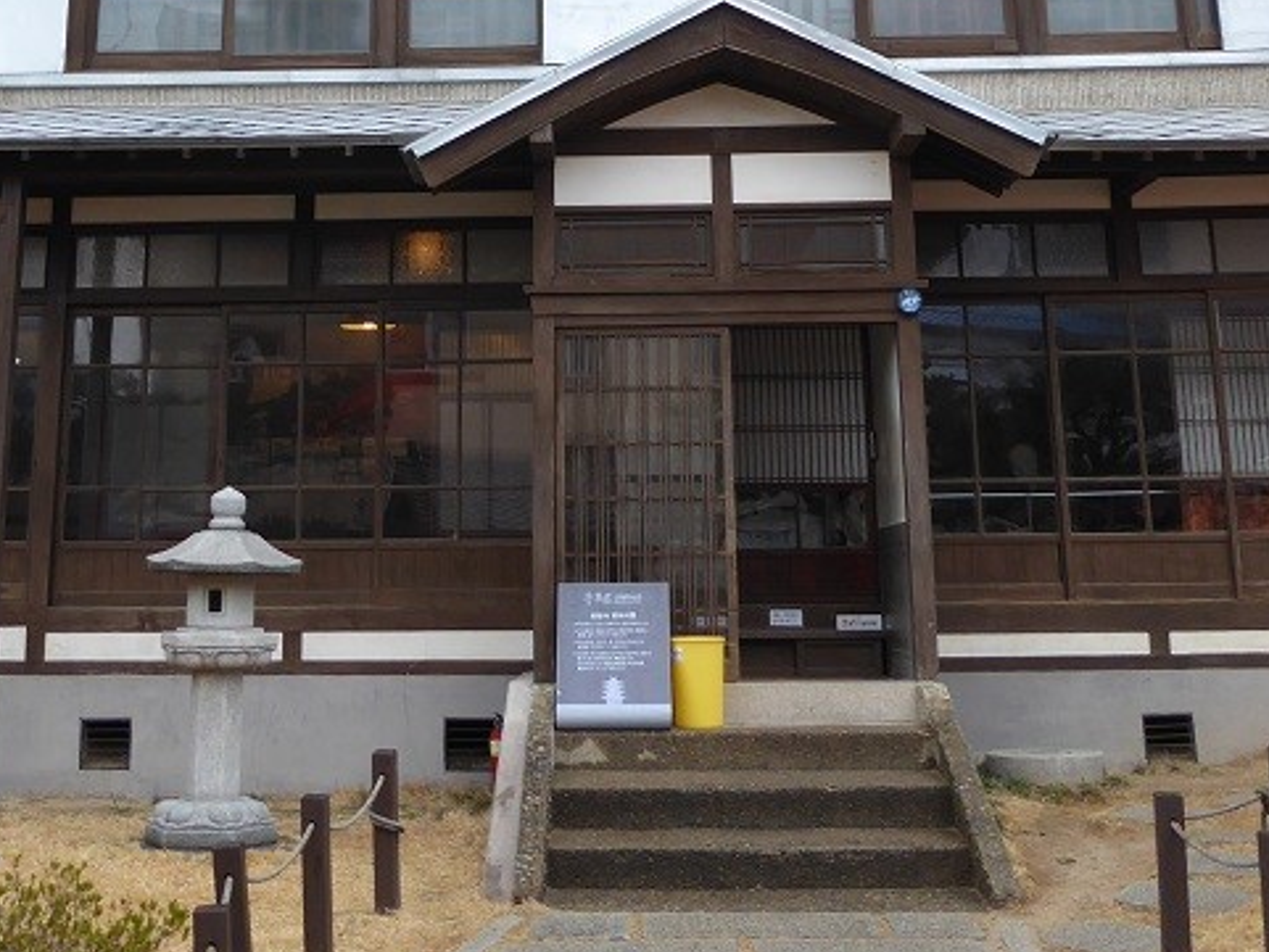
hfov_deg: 36.7
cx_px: 530
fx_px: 1907
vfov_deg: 26.9
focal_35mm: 52
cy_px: 69
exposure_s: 1/80
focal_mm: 4.3
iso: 100
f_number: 3.3
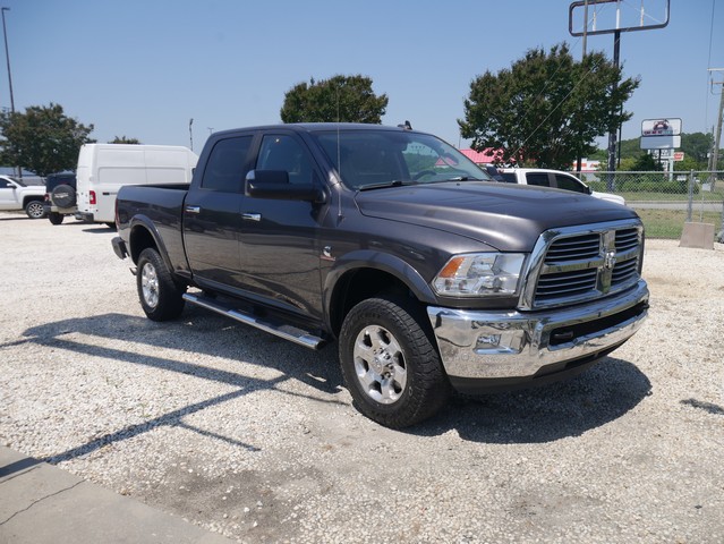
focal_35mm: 28
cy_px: 272
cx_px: 362
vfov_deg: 49.8
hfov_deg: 63.4
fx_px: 586
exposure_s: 1/1000
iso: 200
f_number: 5.6
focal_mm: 14
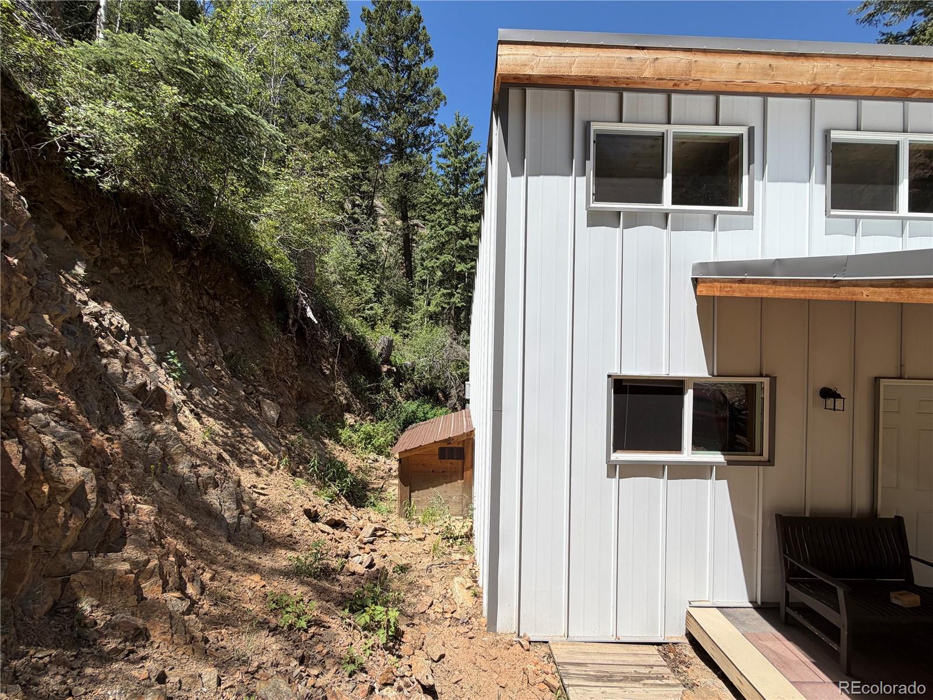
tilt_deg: -0.3
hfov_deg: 102.1
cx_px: 466
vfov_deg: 85.7
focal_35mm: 14
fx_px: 377
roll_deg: -1.4
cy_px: 350
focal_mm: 2.22
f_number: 2.2
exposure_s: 1/830
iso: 20
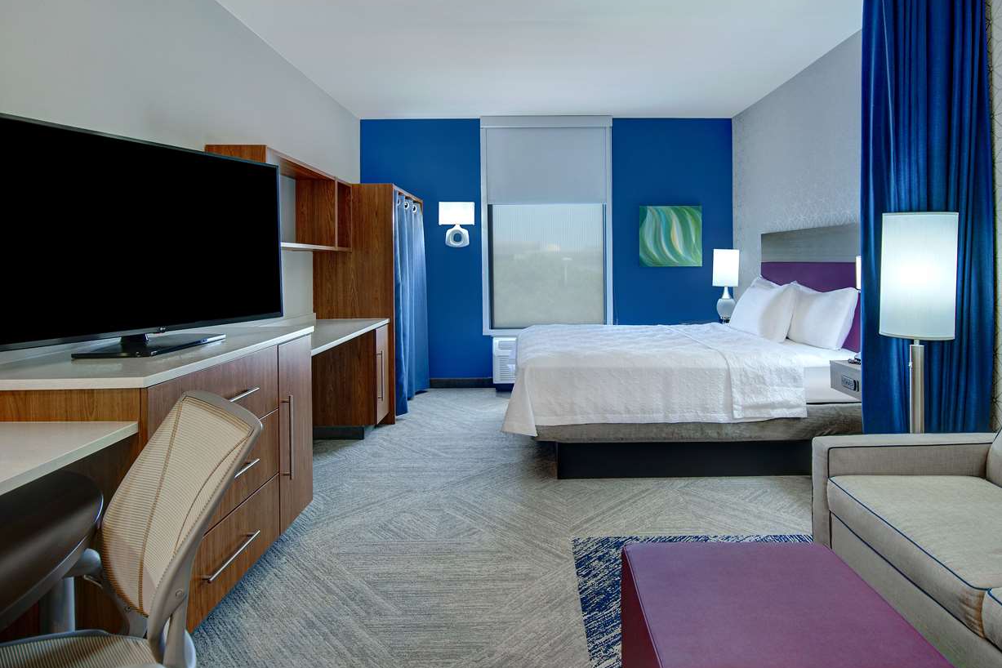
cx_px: 546
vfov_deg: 57.2
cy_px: 323
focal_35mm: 22
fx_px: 612
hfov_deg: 78.4
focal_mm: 12
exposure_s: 1/20
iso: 250
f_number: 7.1
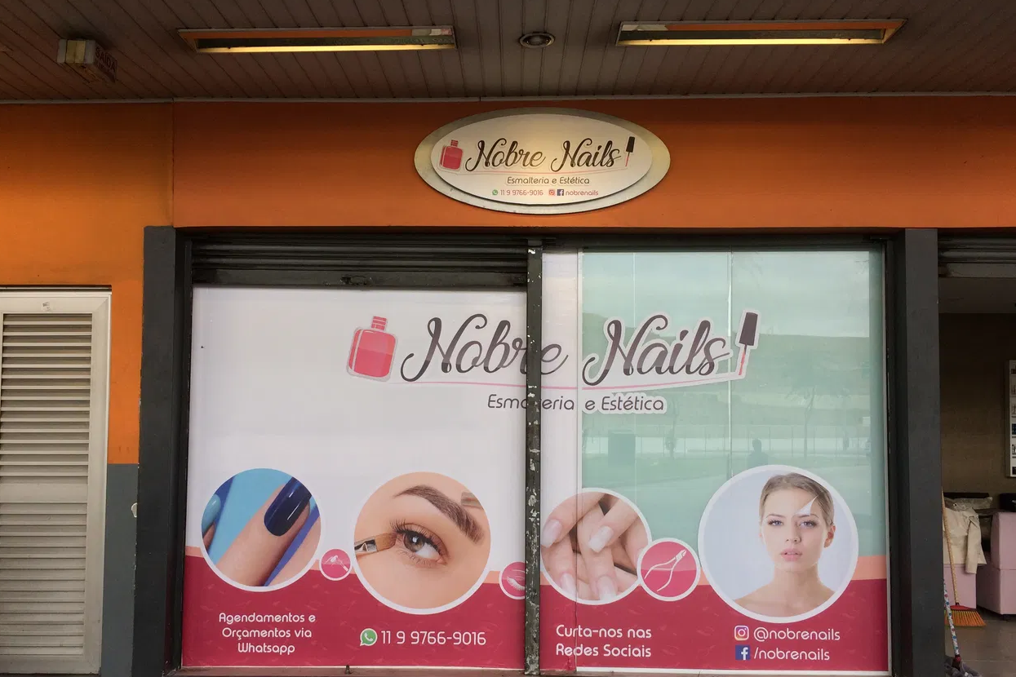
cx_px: 500
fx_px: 875
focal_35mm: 31
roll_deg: -1.3
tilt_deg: +1.1
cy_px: 388
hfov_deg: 60.3
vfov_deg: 42.2
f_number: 2.2
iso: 32
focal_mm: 4.15
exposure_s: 1/250
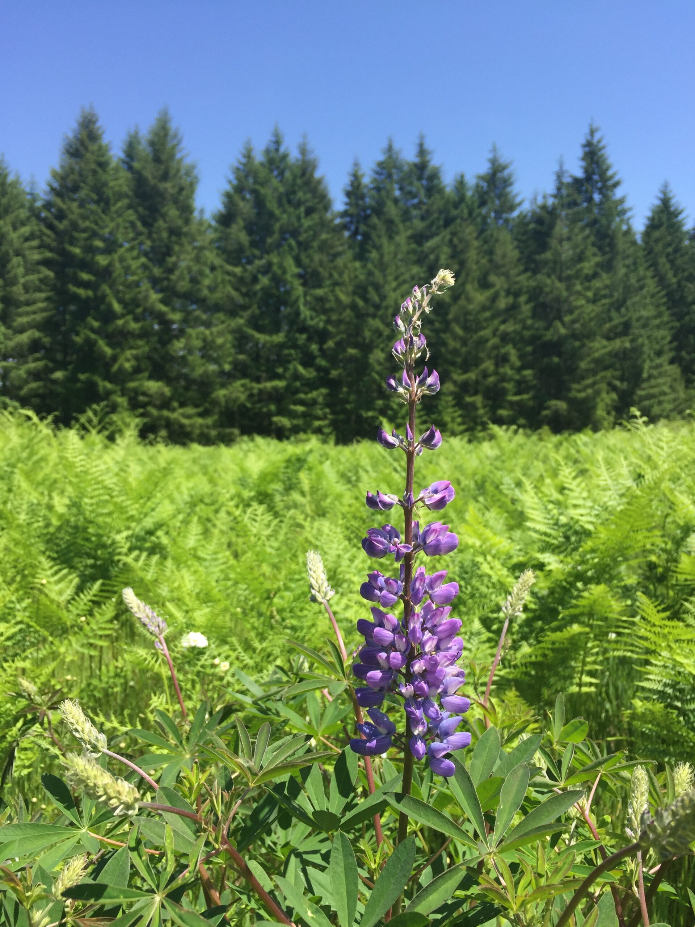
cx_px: 348
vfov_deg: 61.7
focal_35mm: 29
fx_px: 776
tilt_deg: -1.9
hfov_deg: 48.2
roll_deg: +0.5
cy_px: 464
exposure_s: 1/1163
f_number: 2.2
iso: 32
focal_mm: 4.15
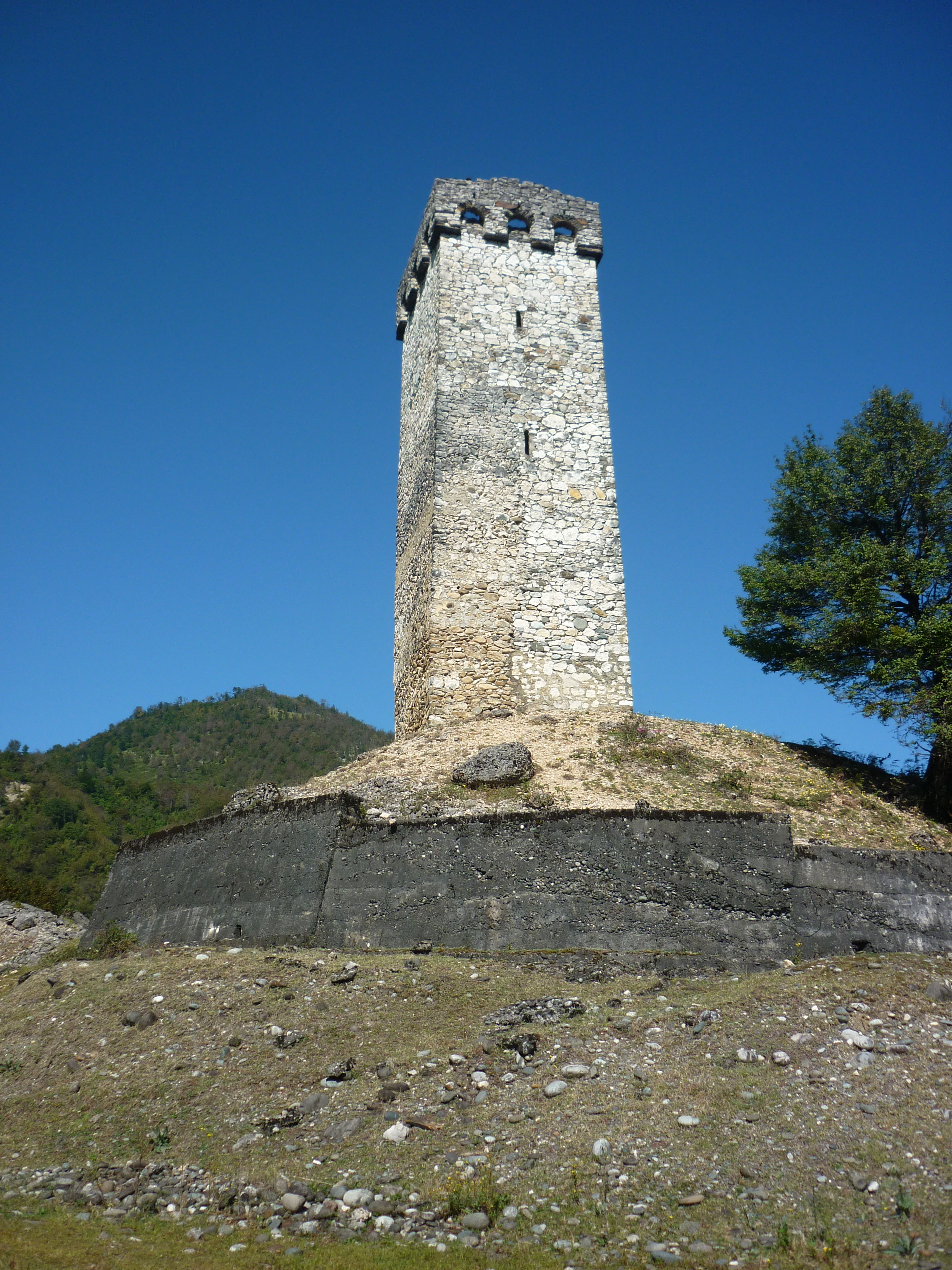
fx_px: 1210
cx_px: 476
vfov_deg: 55.4
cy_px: 635
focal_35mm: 33
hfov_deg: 42.9
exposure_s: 1/200
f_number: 8
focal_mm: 5.5
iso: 80
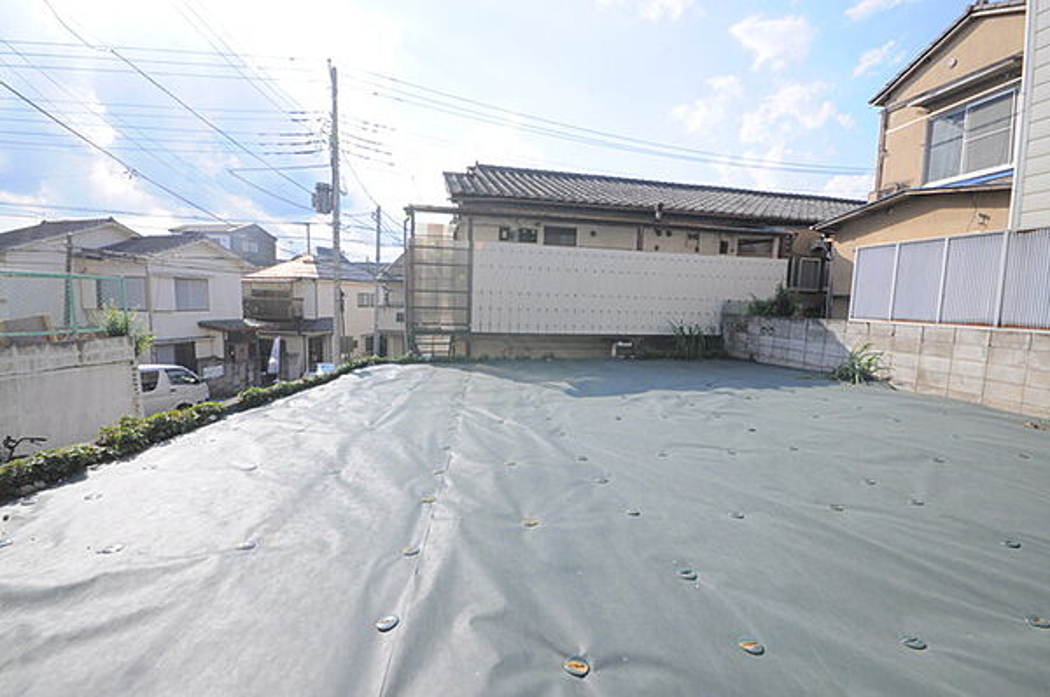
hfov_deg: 100.5
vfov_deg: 77.1
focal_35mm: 15
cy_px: 348
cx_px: 525
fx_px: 437
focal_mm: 10
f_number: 5.6
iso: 400
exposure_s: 1/125
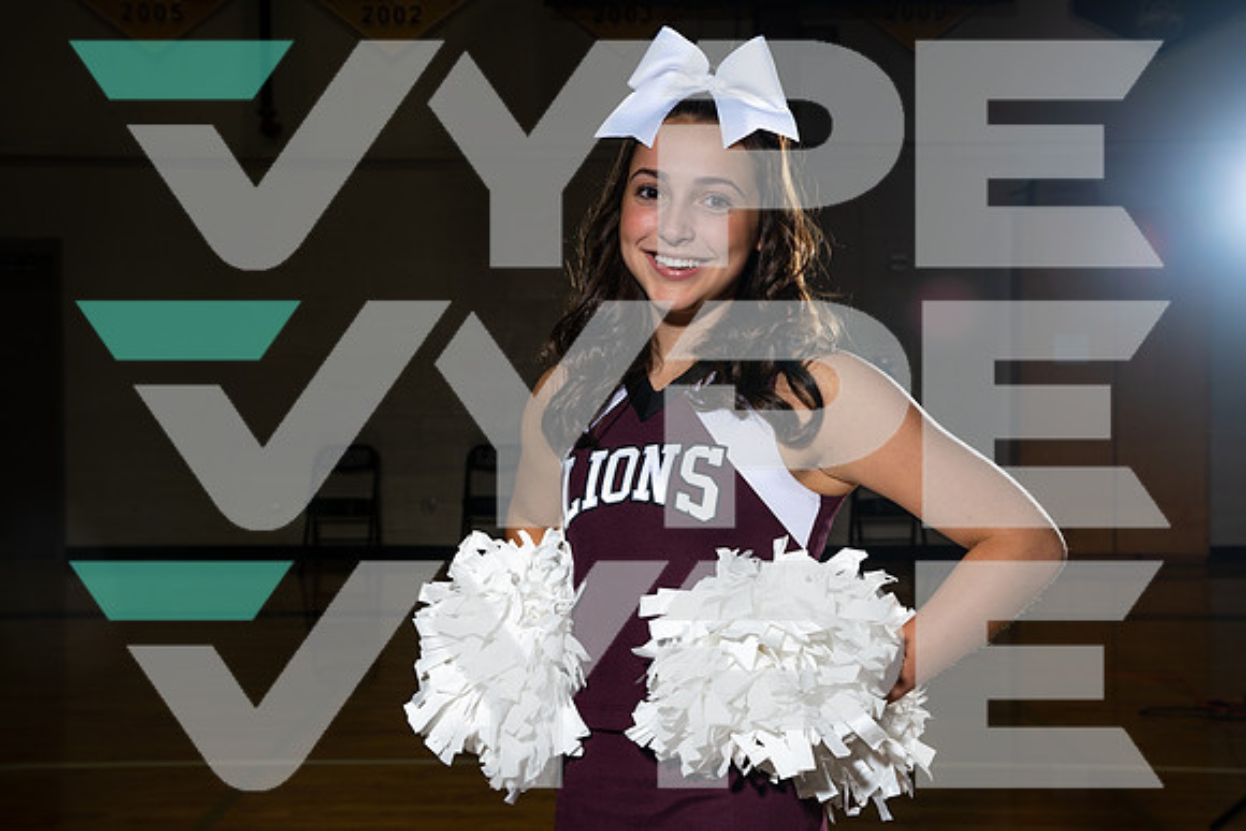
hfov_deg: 43.5
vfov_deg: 29.8
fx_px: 1560
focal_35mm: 45
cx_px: 623
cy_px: 416
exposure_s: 1/125
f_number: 8
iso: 100
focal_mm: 44
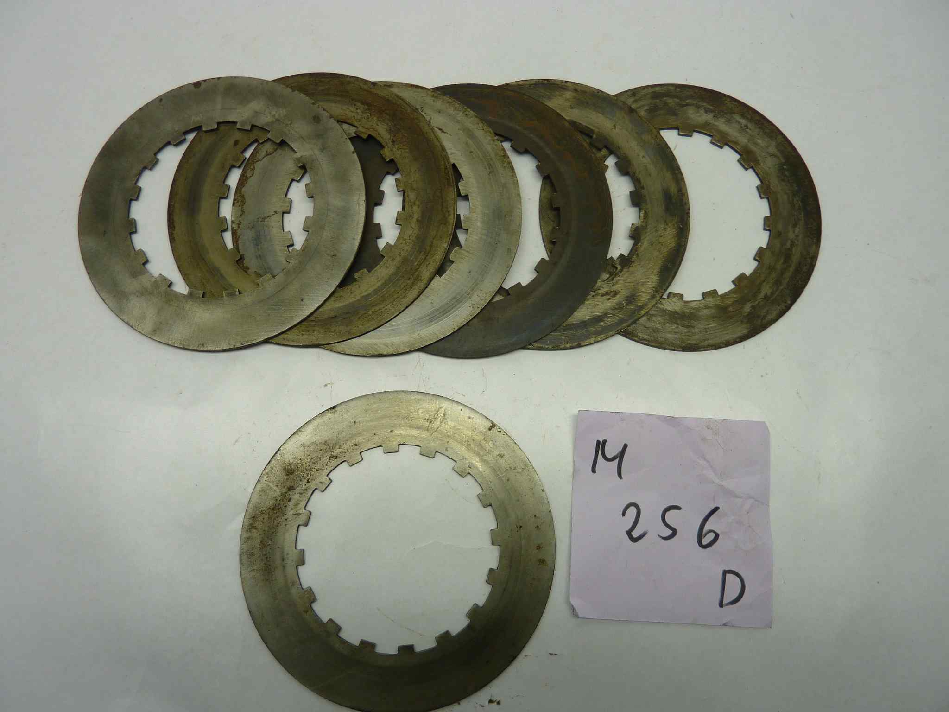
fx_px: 685
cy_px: 356
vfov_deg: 54.9
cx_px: 474
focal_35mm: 25
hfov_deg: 69.4
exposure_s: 1/40
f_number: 3.3
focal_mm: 4.1
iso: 80
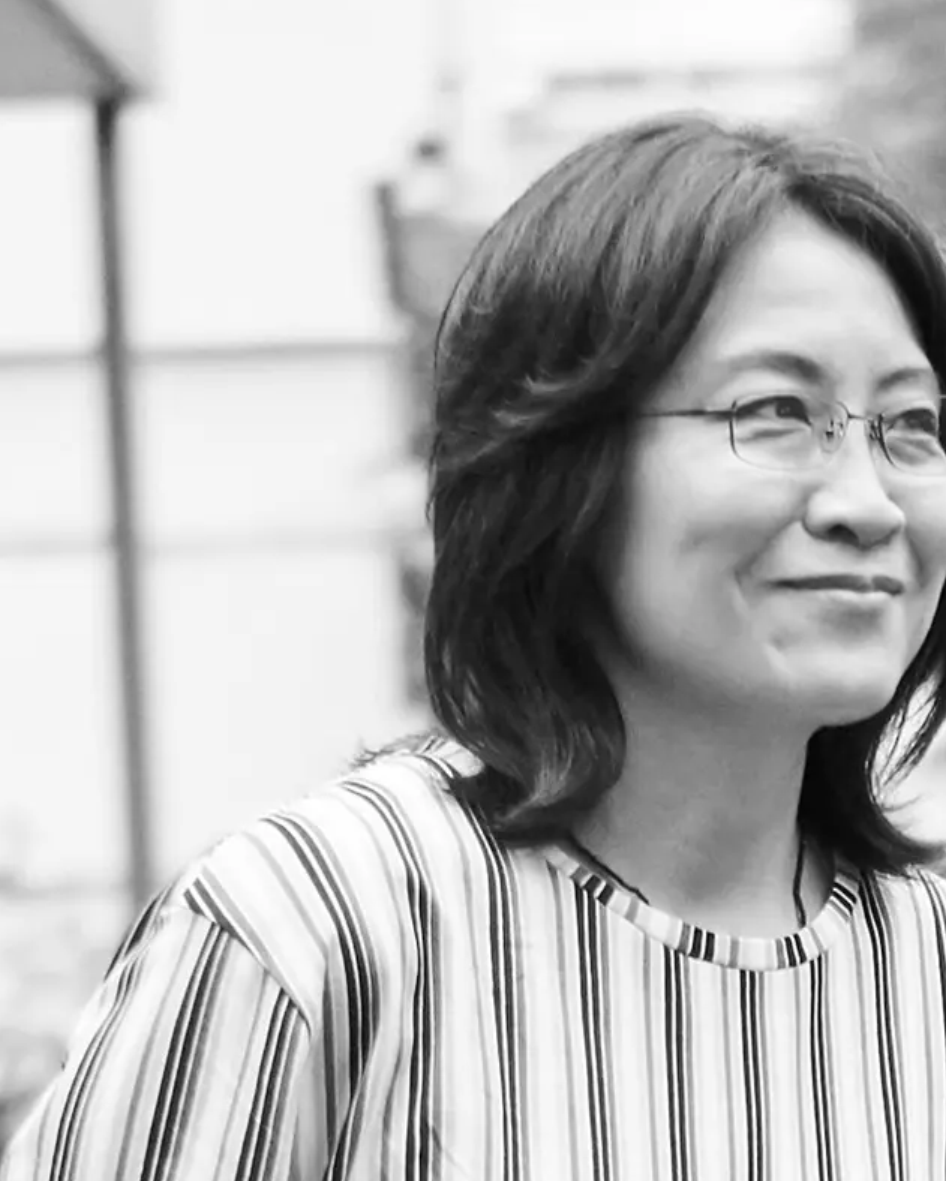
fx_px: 1749
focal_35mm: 50
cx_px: 720
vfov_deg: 37.3
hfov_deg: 29.7
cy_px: 586
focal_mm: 35
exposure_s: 1/8000
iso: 800
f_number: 1.4
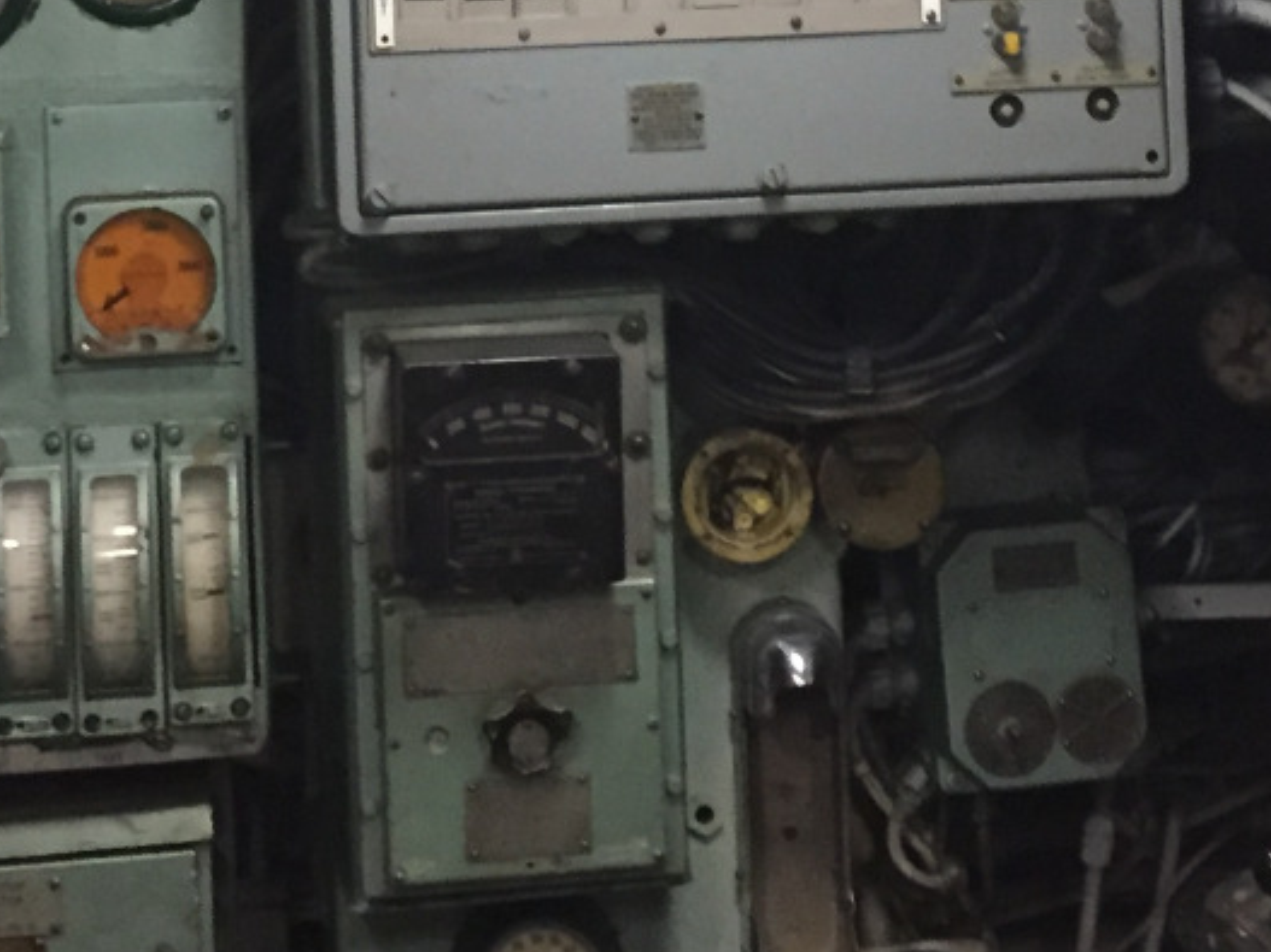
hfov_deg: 22.2
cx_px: 506
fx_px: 3230
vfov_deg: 16.0
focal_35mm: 88
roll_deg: +0.0
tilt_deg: +2.1
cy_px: -239
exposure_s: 1/15
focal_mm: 4.15
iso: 250
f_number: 2.2
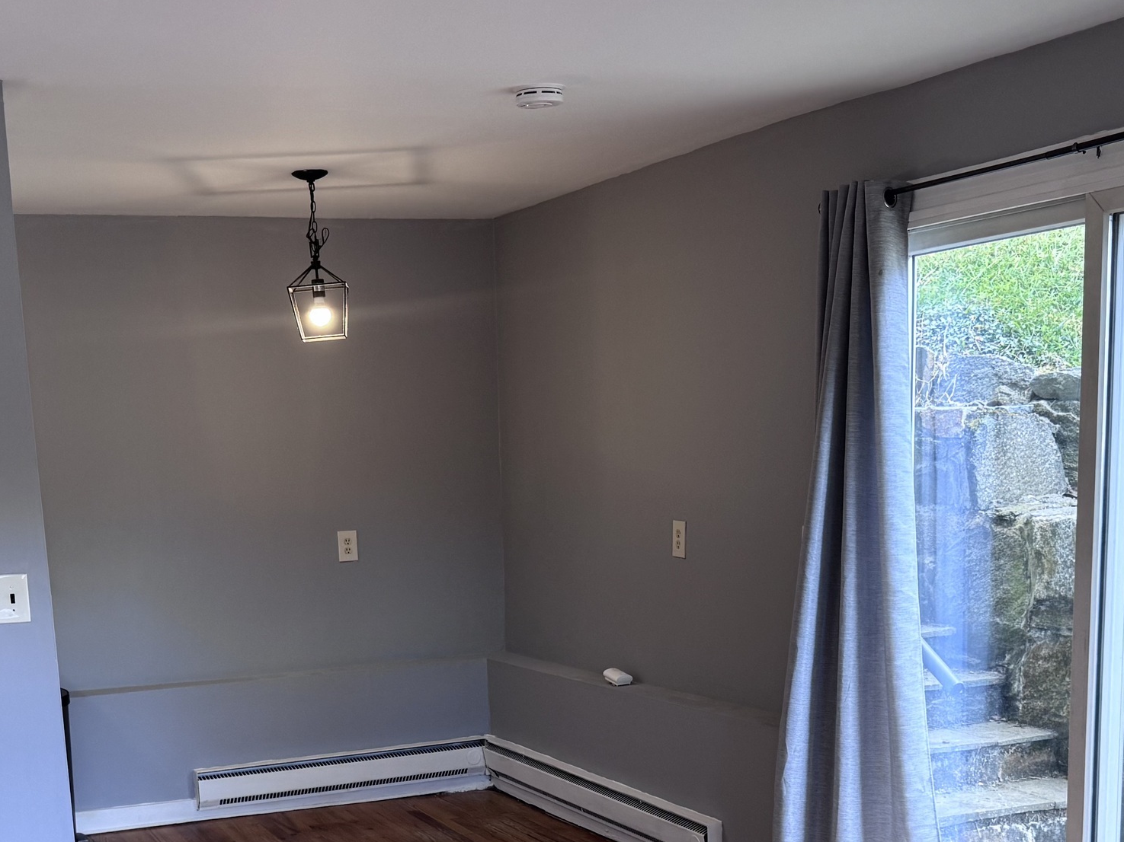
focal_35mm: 50
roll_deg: +2.8
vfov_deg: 27.8
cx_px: 462
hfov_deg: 38.1
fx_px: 1623
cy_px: 785
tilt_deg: -12.7
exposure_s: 1/120
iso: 125
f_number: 1.78
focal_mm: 6.76
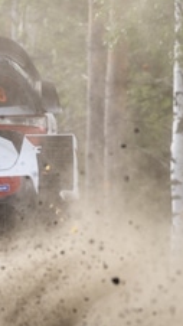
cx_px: -114
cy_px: 166
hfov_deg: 3.4
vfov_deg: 6.1
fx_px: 3056
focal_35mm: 354
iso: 1000
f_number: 3.5
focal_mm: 170
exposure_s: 1/4000
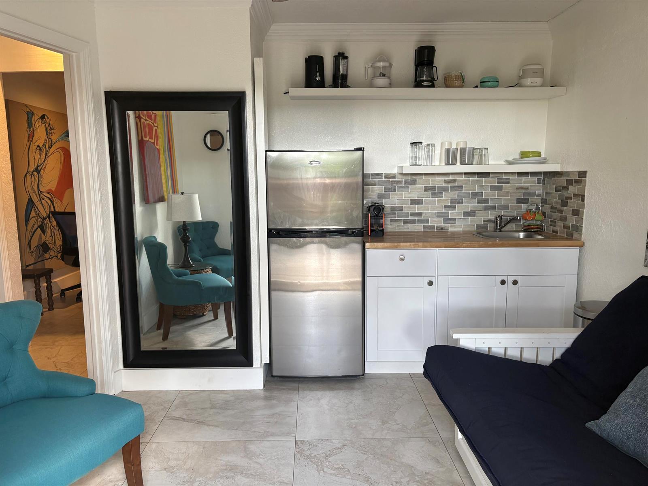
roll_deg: +0.2
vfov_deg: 53.1
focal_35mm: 26
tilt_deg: -8.8
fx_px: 487
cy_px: 243
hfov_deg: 67.3
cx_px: 324
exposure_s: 1/87
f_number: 1.6
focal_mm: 5.96
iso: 125
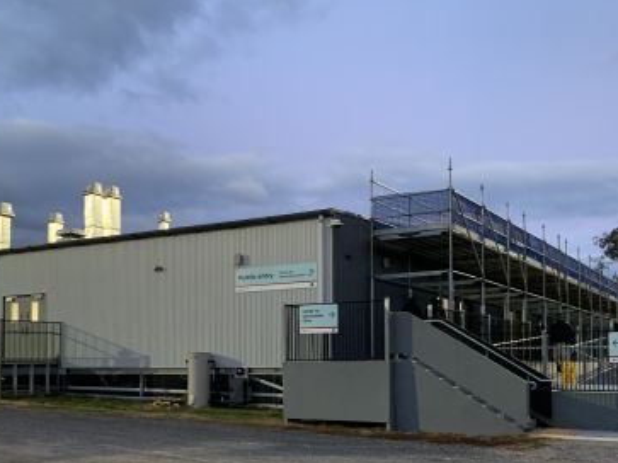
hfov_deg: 43.6
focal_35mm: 43
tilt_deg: +2.8
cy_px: 339
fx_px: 767
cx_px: 242
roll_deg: -0.1
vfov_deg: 33.0
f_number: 1.8
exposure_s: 1/33
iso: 400
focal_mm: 4.25
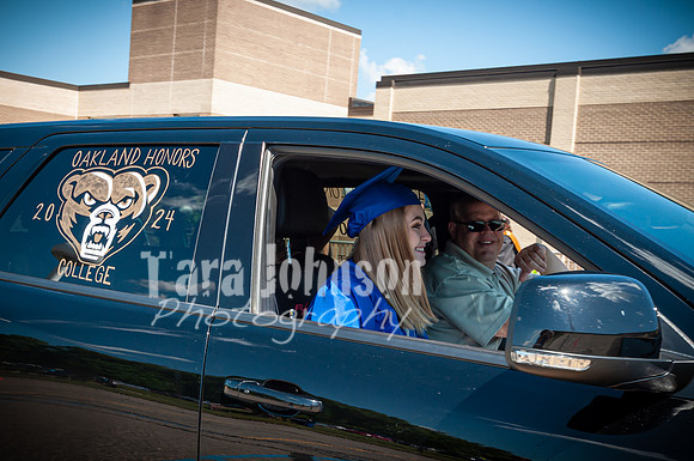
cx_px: 264
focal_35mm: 45
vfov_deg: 30.0
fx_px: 859
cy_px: 231
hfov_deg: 43.7
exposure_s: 1/200
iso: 200
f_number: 7.1
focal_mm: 24
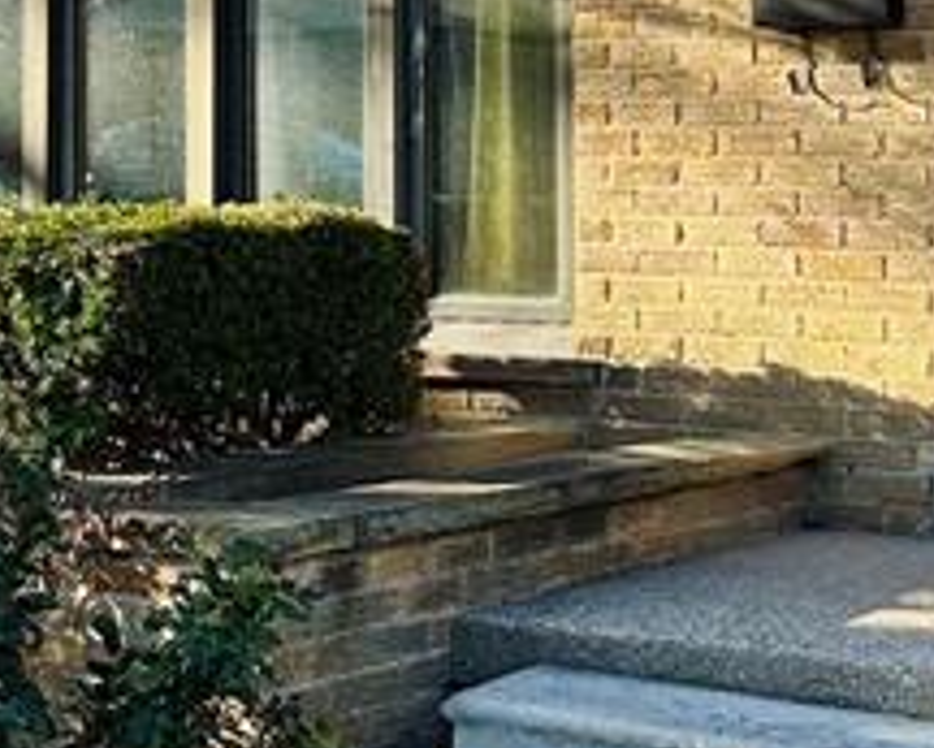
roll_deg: -0.5
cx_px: 432
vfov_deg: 13.6
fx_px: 3070
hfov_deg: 17.3
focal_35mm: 111
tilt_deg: +4.1
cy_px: -86
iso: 80
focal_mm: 6.86
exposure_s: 1/1453
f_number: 1.78
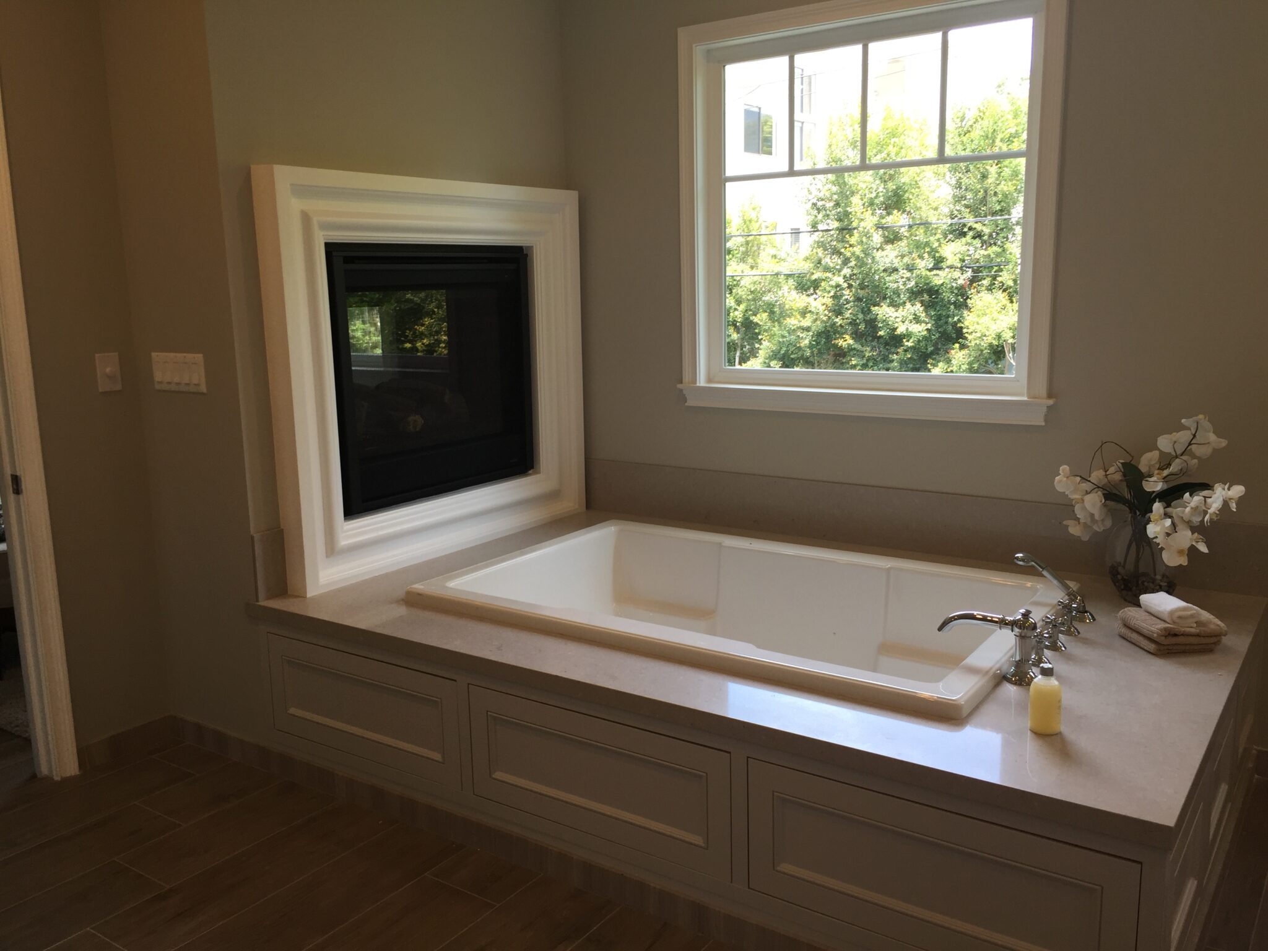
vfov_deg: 48.2
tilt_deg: -10.6
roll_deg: -0.2
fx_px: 1062
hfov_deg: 61.7
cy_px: 476
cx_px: 634
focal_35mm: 29
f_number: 2.2
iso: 32
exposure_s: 1/60
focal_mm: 4.15
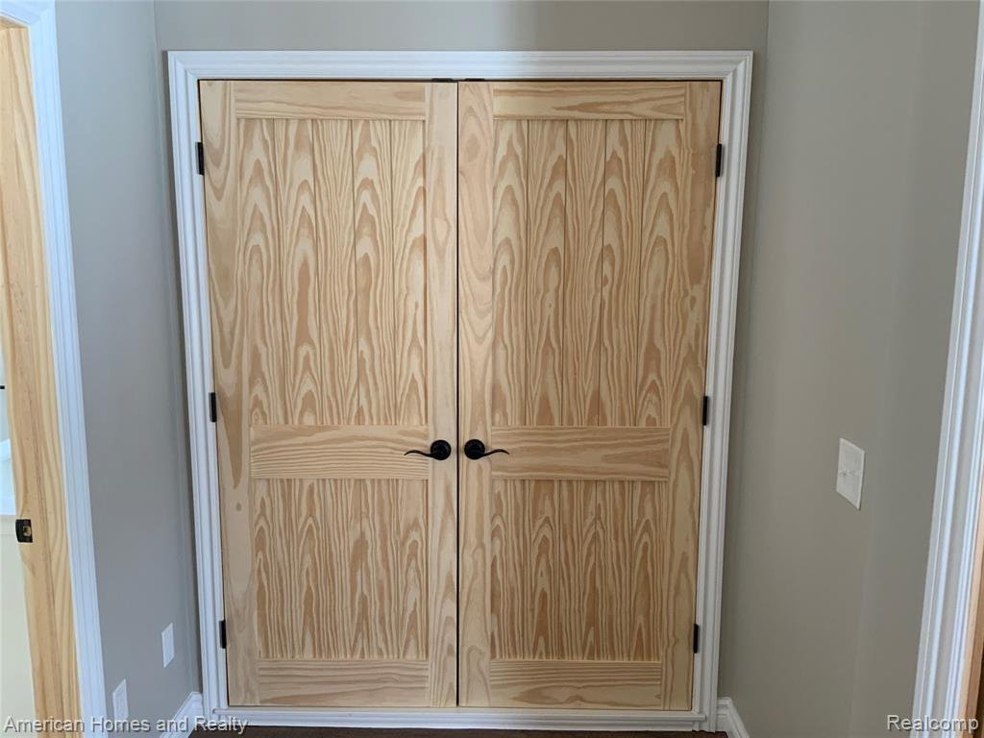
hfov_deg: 61.7
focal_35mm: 29
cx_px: 492
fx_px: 824
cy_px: 369
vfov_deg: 48.2
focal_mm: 3
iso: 100
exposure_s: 1/60
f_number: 1.8
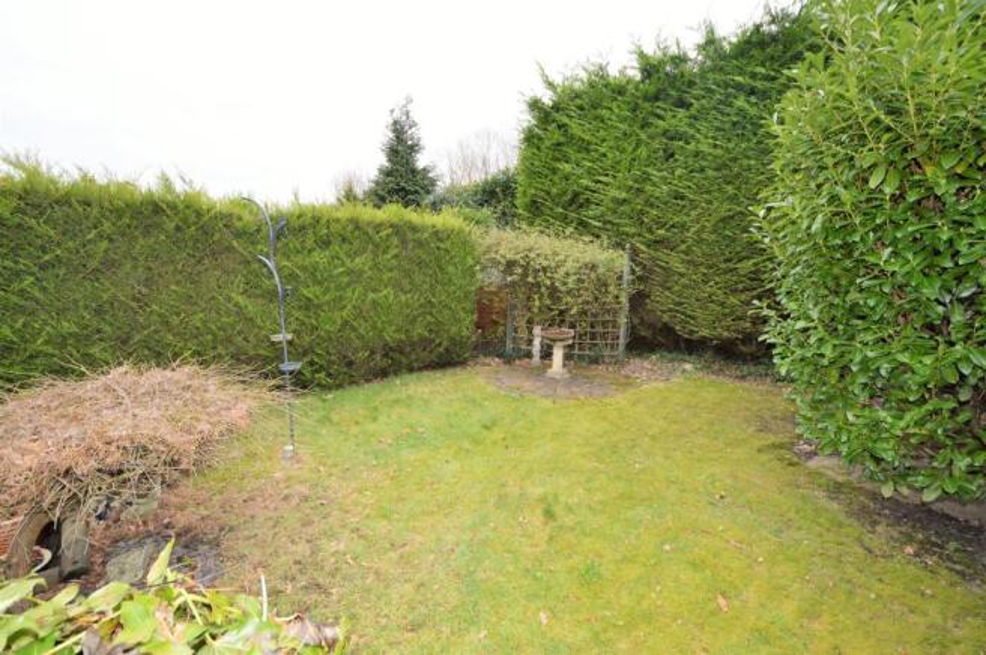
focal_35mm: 15
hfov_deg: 100.4
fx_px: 410
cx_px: 493
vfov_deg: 77.2
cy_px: 328
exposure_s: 1/100
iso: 400
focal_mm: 10
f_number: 5.6
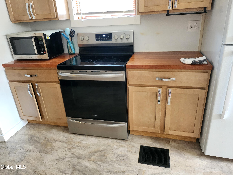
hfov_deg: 71.6
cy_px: 88
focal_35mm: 24
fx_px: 162
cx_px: 116
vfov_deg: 56.8
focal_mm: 5
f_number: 1.8
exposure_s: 1/120
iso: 1000
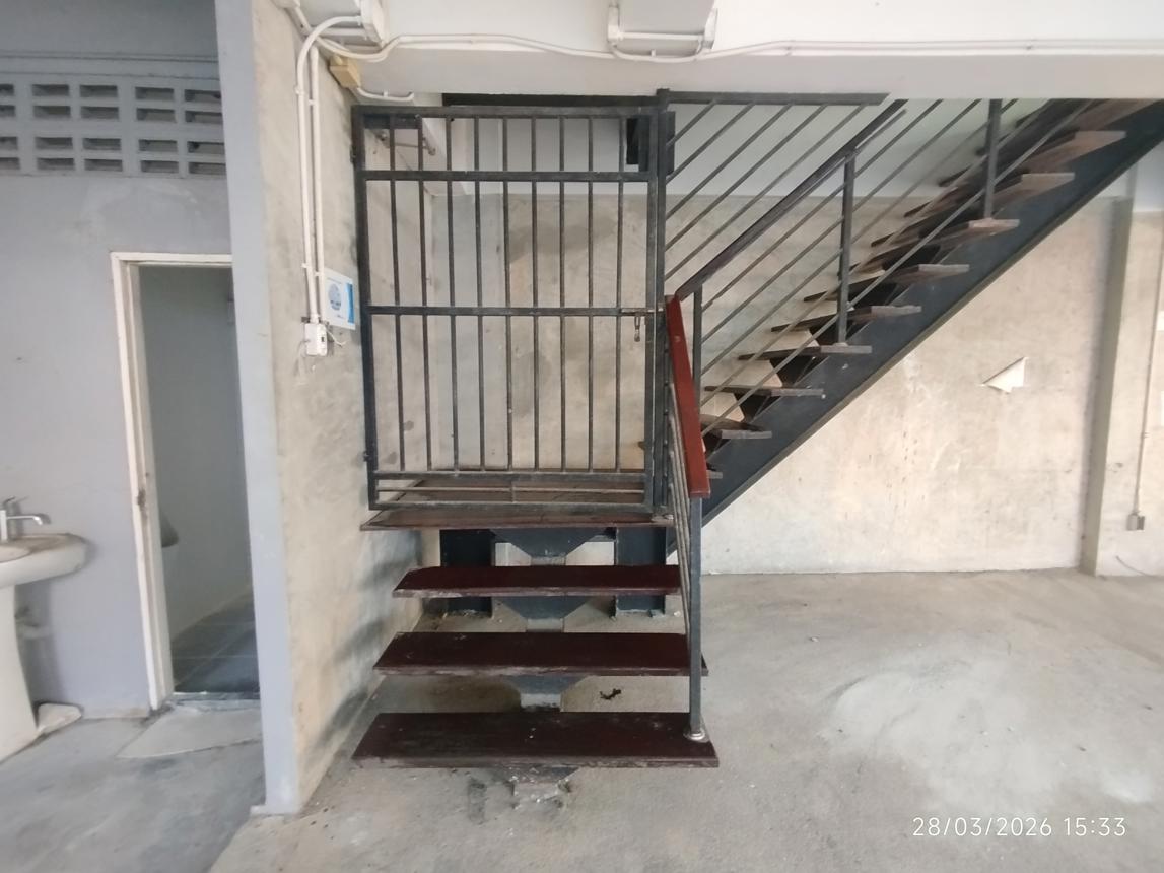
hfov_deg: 98.2
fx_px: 504
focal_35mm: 15
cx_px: 582
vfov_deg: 81.7
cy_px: 436
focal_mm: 1.65
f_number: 2.2
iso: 250
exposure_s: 1/33
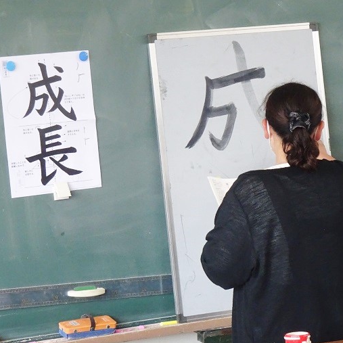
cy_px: 227
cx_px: 241
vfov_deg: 11.0
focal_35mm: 159
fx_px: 1782
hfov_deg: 11.0
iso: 640
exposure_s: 1/100
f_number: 5
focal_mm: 15.92
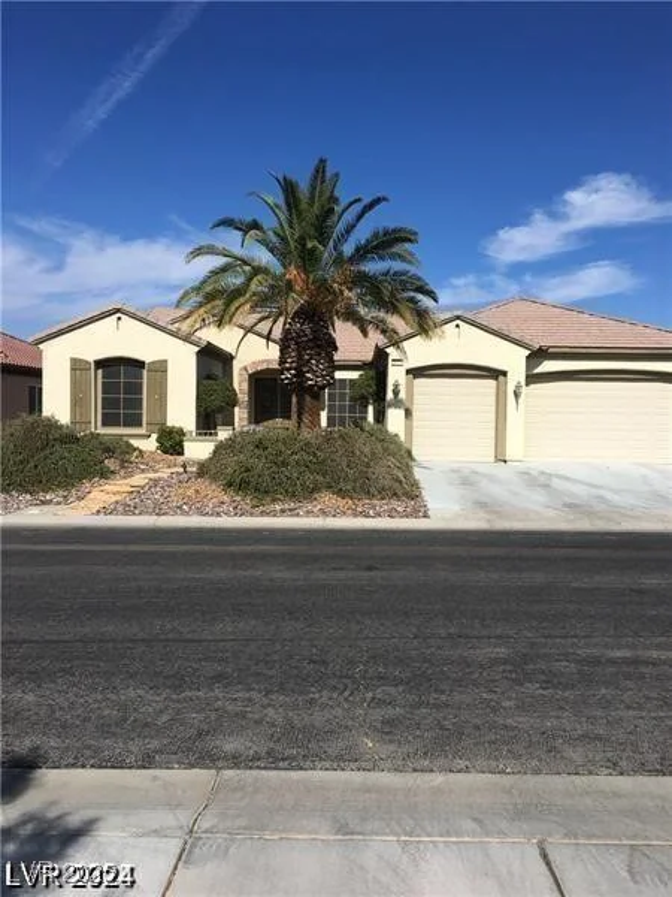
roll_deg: +0.1
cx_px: 336
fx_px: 751
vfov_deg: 61.7
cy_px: 448
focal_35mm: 29
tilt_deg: -2.4
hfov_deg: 48.2
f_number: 2.2
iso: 25
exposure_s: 1/3344
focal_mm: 4.15
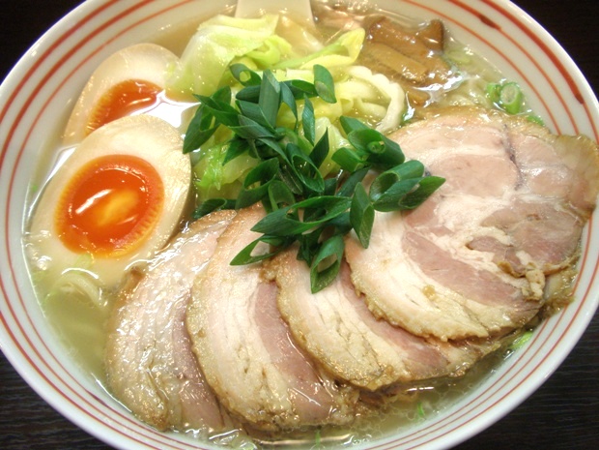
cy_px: 225
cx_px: 300
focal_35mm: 37
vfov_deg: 38.7
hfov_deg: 50.1
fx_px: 640
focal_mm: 6.6
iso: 100
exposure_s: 1/25
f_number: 3.5
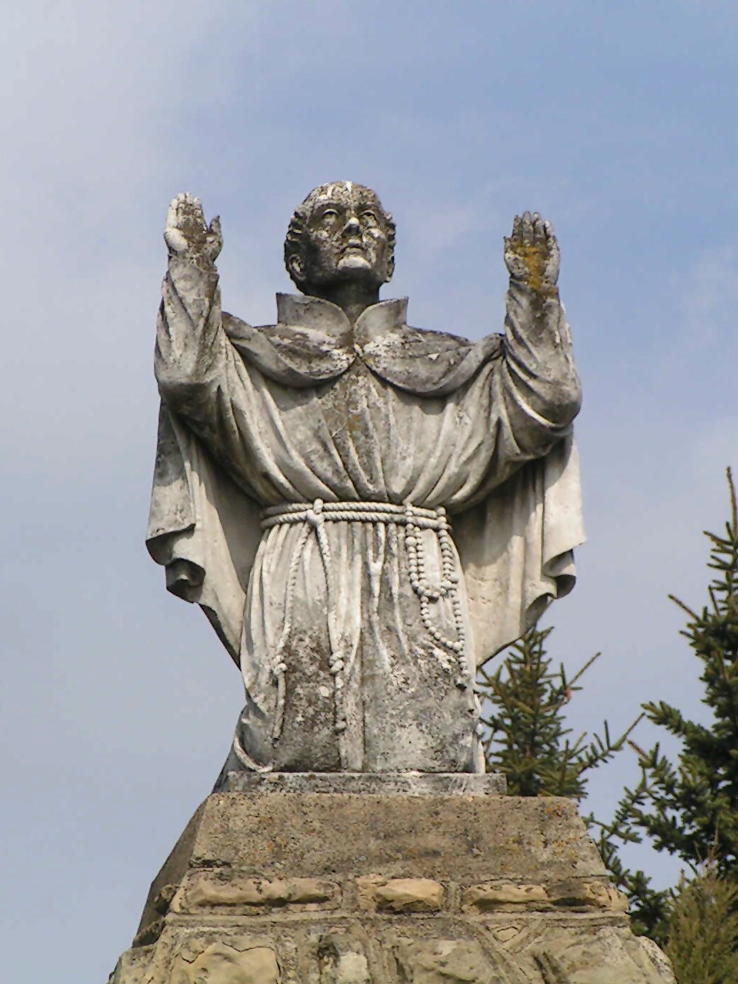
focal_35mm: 188
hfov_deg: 7.9
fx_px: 5343
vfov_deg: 10.5
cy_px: 492
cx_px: 369
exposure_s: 1/250
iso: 50
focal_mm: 28.8
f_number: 5
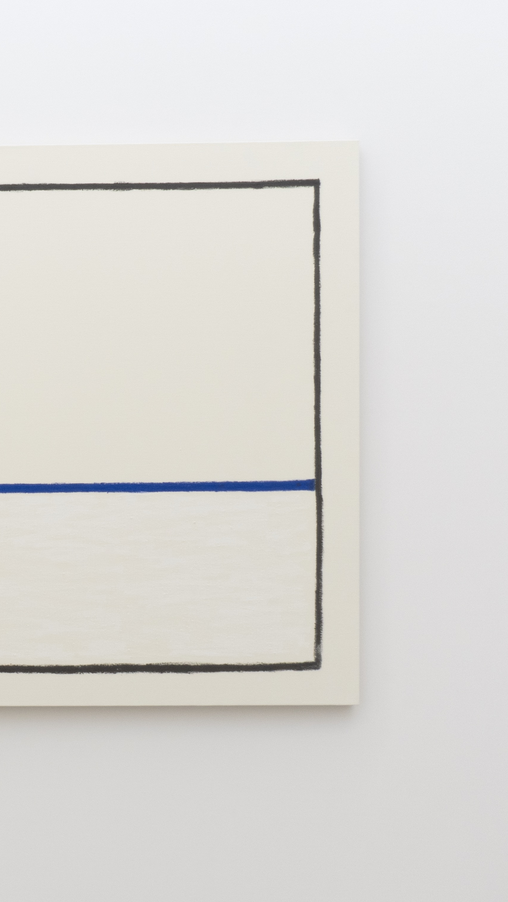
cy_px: 445
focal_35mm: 68
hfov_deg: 15.5
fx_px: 1628
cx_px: -375
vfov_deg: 31.0
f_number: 20
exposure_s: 1/2
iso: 320
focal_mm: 22
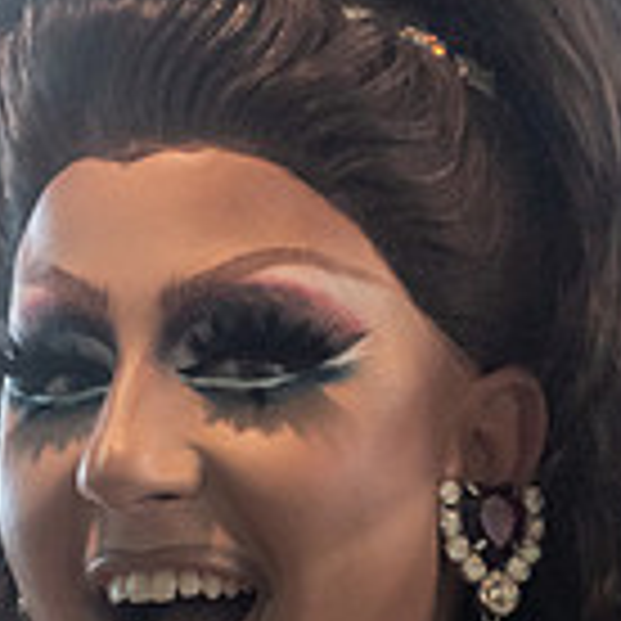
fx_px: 7997
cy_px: 637
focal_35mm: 394
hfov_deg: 4.4
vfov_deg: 4.4
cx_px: 261
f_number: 4.5
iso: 800
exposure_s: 1/125
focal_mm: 70
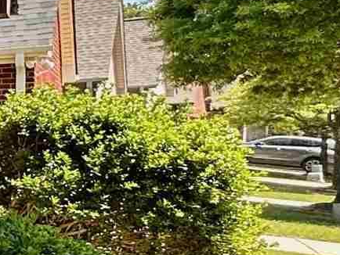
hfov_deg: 11.4
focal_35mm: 99
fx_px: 973
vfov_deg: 14.9
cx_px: -678
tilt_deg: -1.4
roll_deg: +0.4
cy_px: 201
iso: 40
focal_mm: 2.22
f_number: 2.2
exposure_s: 1/338
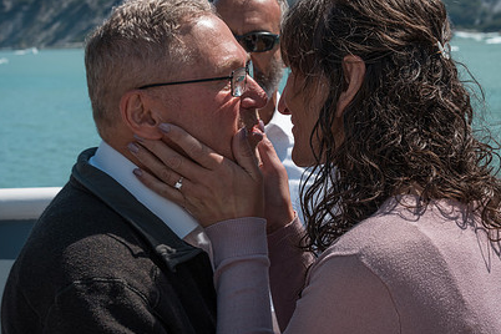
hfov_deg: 23.0
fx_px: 1225
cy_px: 129
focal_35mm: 88
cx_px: 324
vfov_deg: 15.5
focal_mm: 61
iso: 200
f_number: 10
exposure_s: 1/320
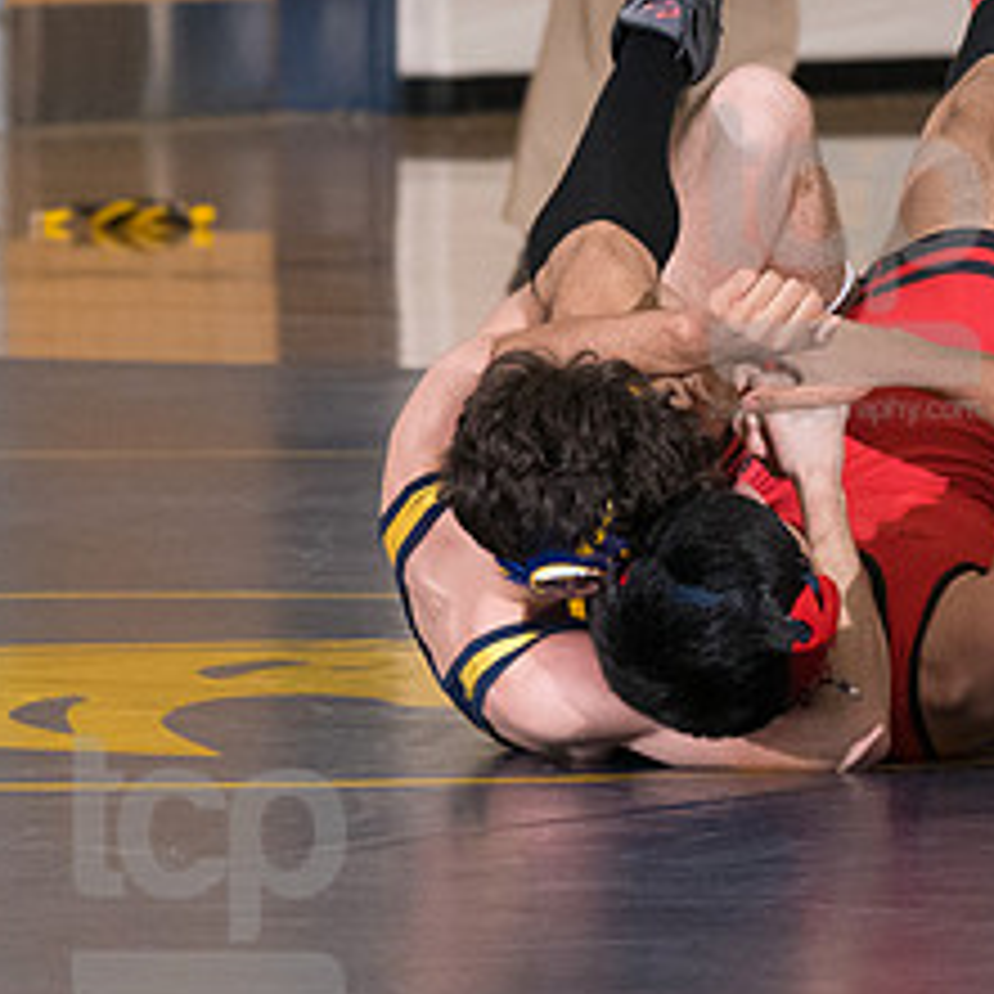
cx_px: 846
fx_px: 16763
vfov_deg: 3.4
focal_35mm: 516
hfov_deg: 3.4
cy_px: 265
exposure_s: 1/250
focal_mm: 155
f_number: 5.6
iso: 2000
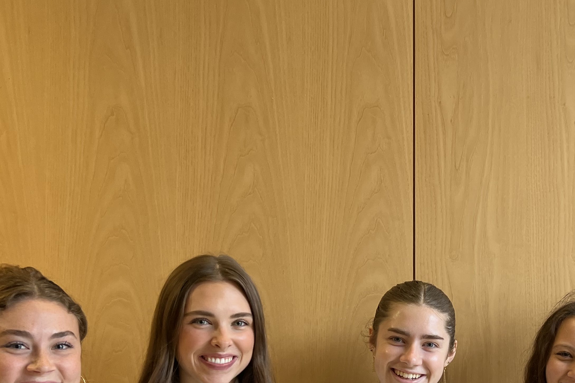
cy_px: 352
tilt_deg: +0.5
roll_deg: -0.9
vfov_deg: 26.0
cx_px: 397
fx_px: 799
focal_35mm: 50
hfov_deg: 39.0
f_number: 1.5
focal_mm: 5.7
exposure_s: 1/60
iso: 160
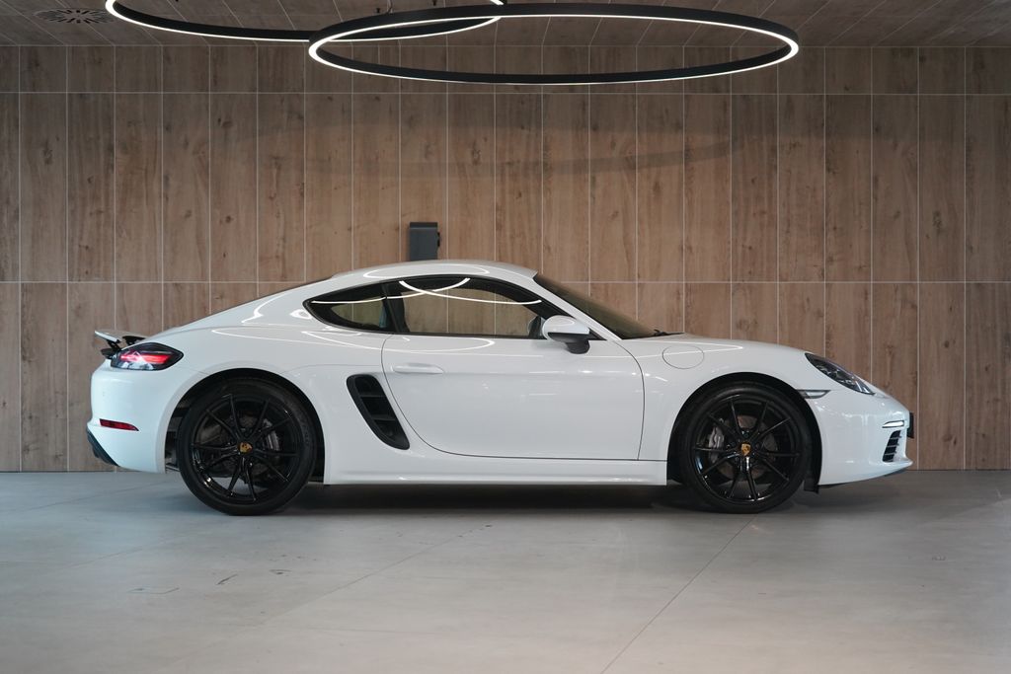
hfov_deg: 31.9
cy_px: 337
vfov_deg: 21.6
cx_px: 506
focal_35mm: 63
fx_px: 1769
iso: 3200
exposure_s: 1/160
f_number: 5.6
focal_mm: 63
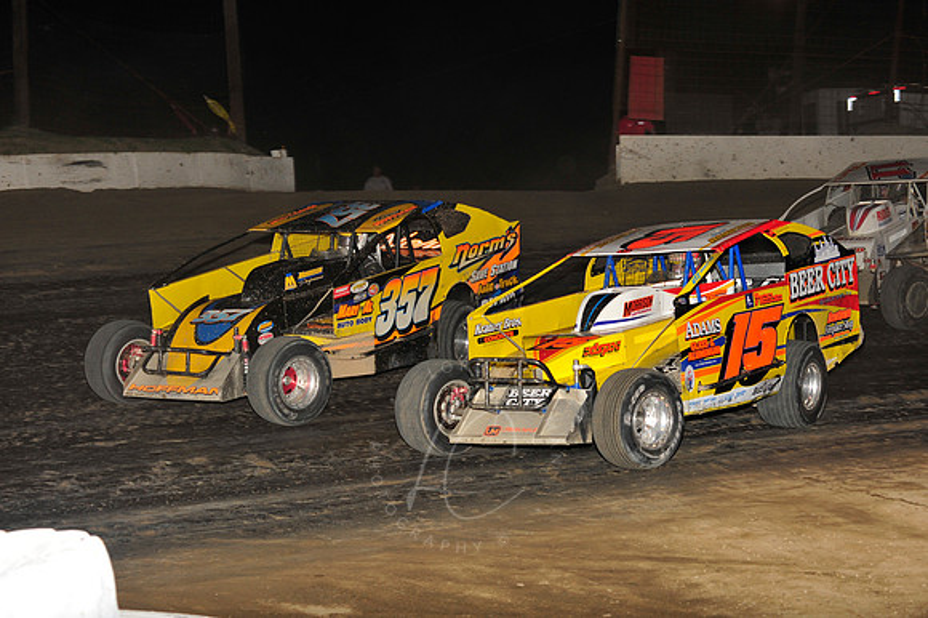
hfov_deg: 23.7
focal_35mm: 86
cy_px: 309
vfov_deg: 15.9
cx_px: 464
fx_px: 2216
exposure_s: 1/320
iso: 800
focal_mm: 86
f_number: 6.3
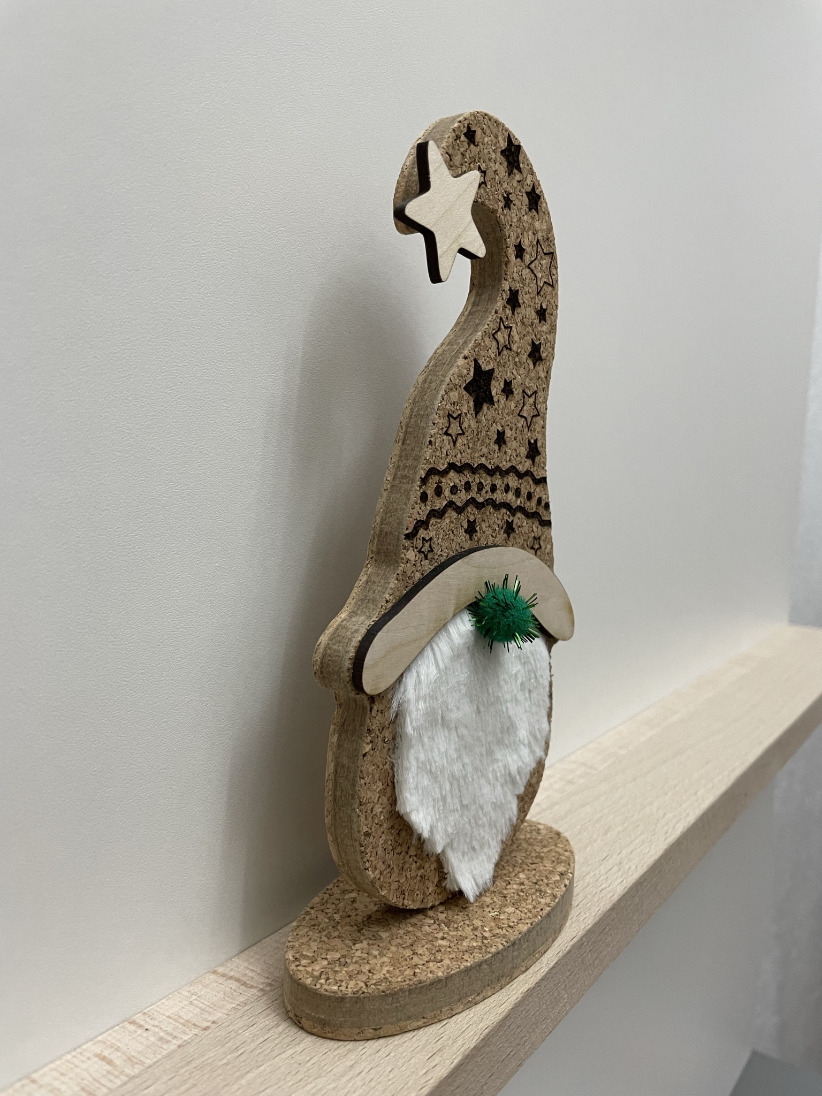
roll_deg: -1.7
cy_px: 548
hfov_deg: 53.1
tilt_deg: -5.8
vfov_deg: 67.3
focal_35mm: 26
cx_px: 411
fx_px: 823
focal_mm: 4.2
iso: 125
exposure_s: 1/50
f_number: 1.6
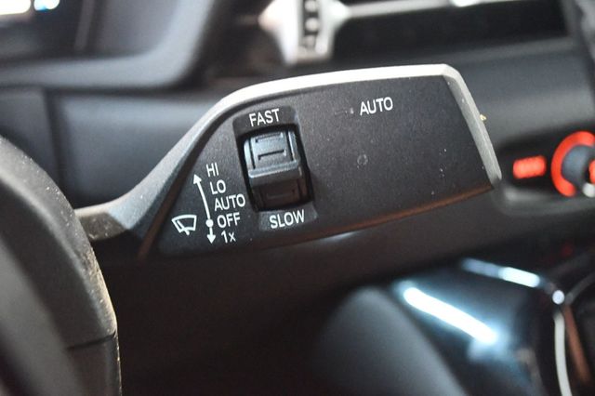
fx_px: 859
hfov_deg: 38.2
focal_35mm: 52
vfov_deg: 26.0
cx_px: 298
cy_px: 198
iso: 12800
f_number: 5
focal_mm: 35
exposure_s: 1/13
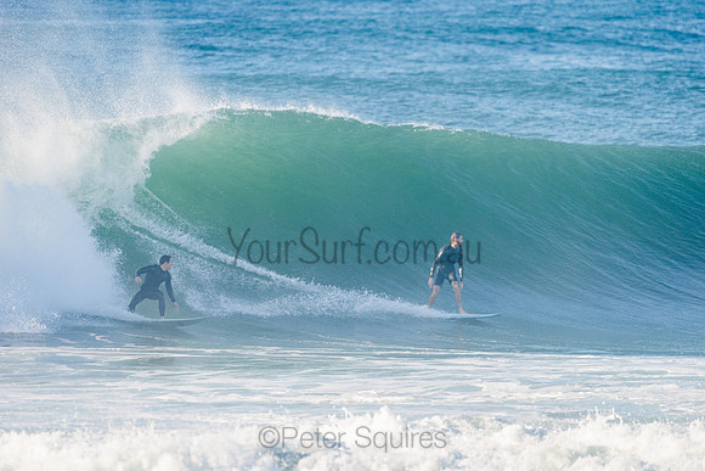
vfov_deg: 2.8
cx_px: 352
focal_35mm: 500
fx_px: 9793
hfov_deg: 4.1
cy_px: 236
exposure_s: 1/1600
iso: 320
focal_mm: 500
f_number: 5.6
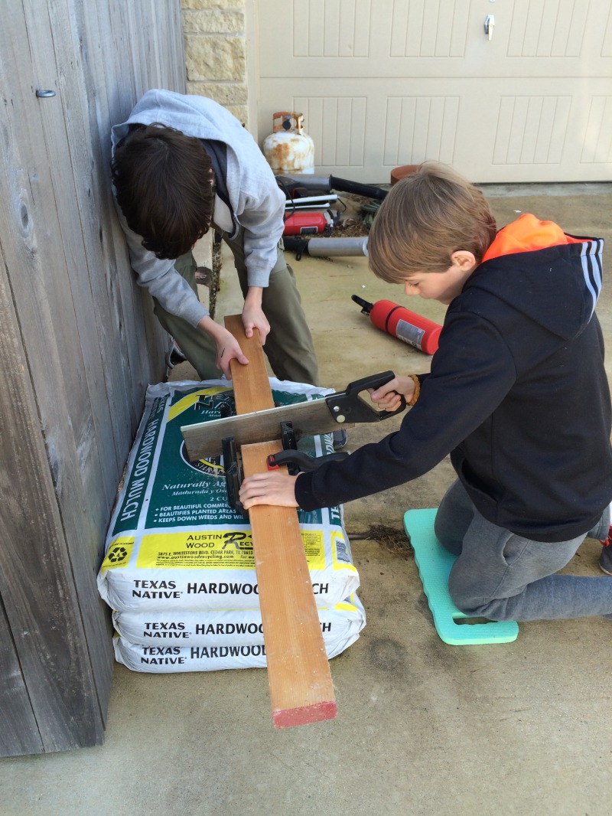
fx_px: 683
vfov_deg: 61.6
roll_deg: +0.3
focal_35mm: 29
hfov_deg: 48.2
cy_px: 408
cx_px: 306
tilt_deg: -30.9
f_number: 2.2
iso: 32
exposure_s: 1/266
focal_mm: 4.15
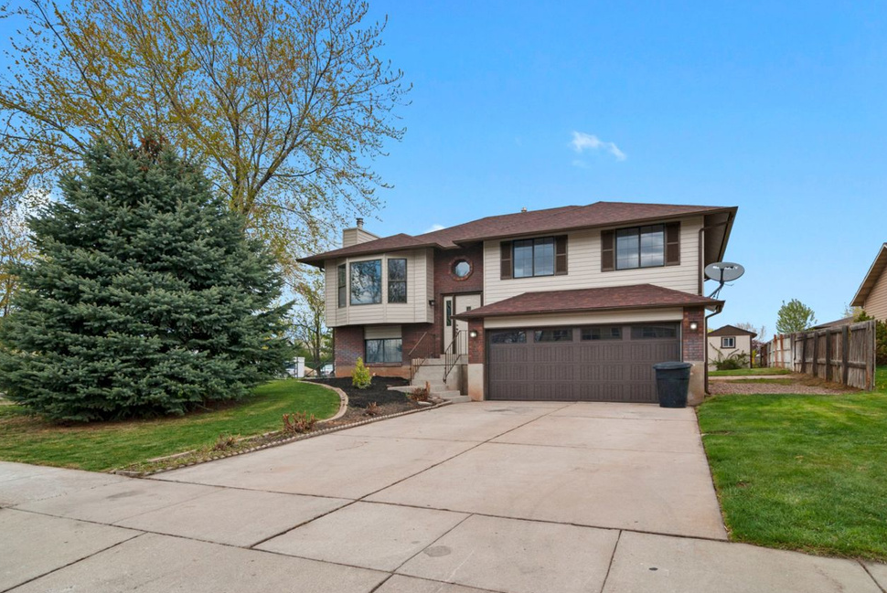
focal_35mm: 19
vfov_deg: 64.7
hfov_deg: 86.8
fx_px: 469
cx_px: 434
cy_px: 302
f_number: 9
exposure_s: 1/200
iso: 100
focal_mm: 12
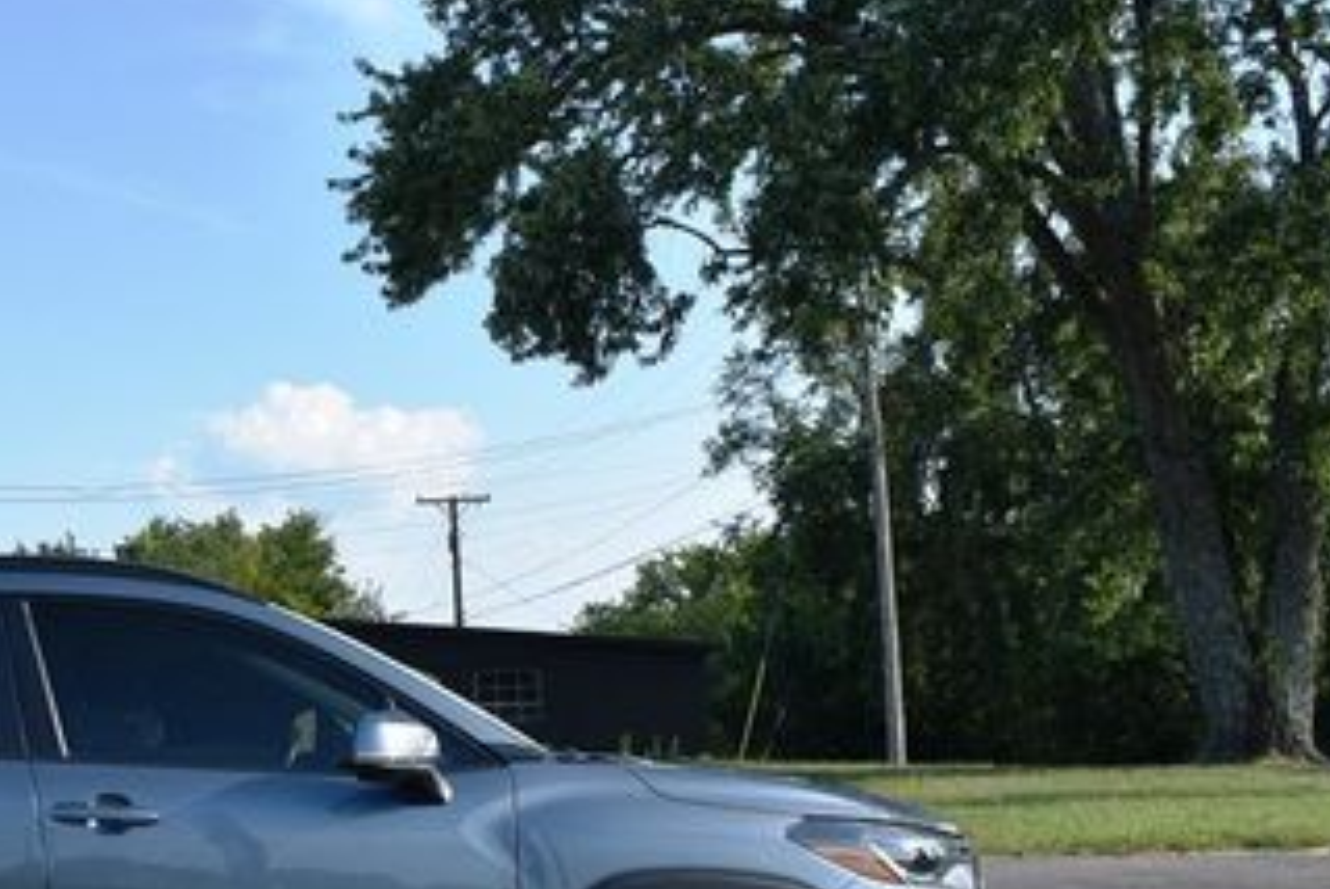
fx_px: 1997
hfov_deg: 35.6
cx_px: 258
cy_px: 592
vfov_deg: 25.0
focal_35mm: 54
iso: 140
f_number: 8
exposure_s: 1/250
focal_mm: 18
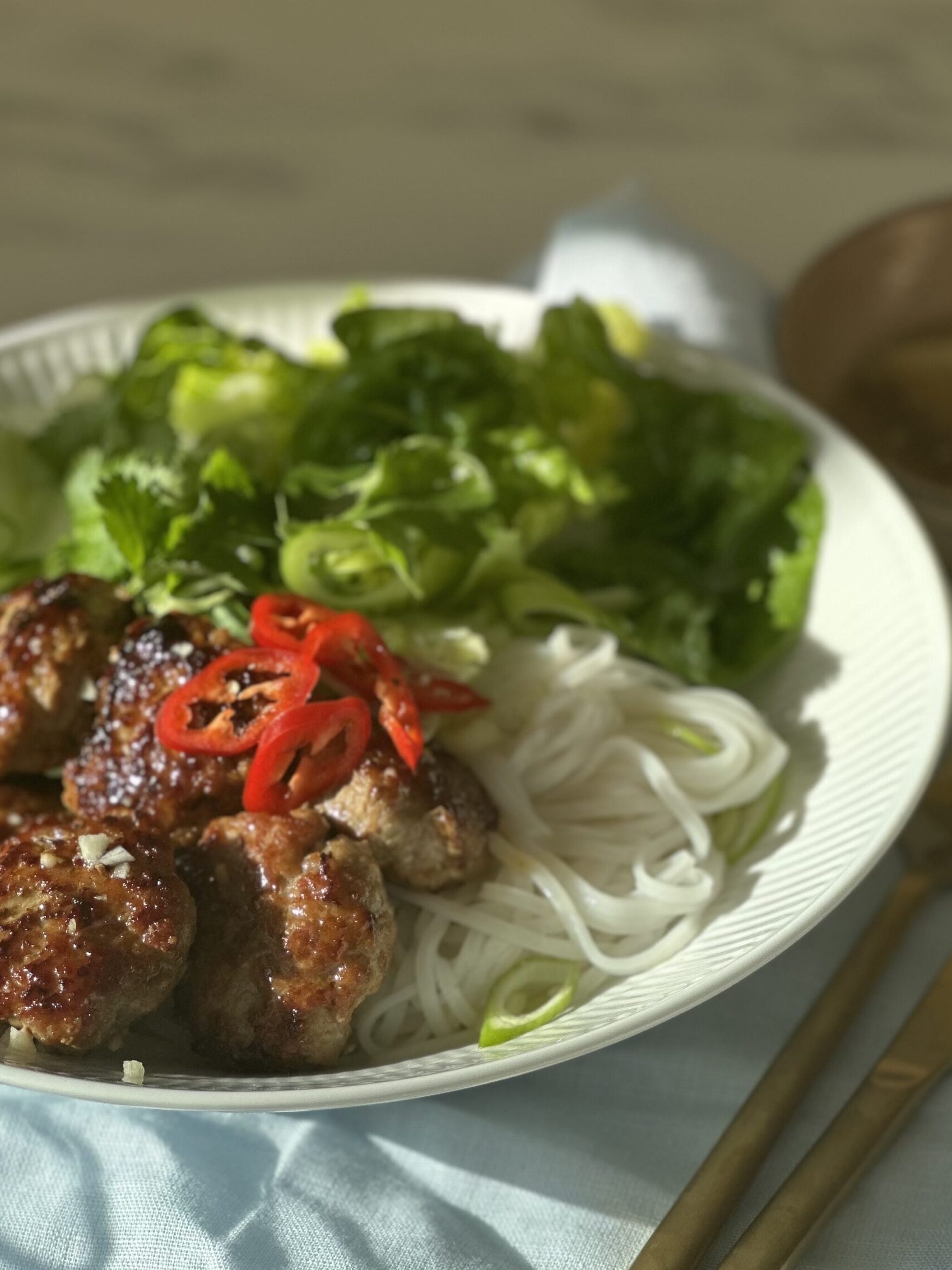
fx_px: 3191
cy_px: 706
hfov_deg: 17.0
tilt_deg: -39.9
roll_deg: +2.4
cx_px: 527
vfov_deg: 22.5
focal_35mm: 87
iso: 32
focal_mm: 9
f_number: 2.8
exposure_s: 1/365
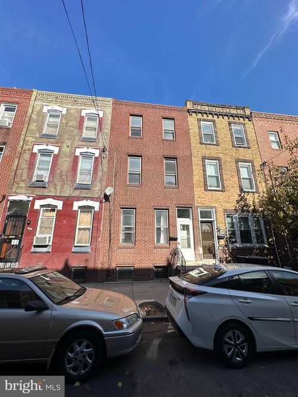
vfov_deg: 102.1
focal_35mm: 14
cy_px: 198
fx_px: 161
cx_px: 149
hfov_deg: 85.7
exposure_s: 1/1949
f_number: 2.2
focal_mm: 2.22
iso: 40
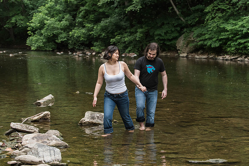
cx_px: 125
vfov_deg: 18.6
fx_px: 506
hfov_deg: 27.6
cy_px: 83
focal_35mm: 73
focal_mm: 70
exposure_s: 1/320
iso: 1600
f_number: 4
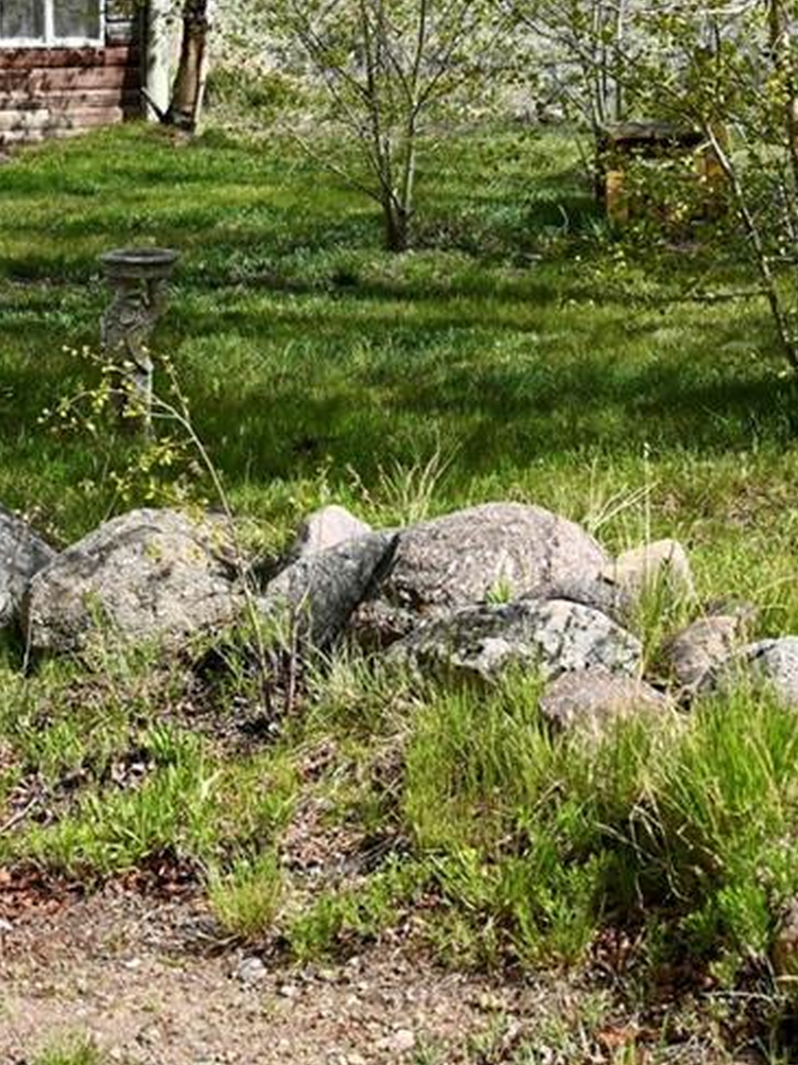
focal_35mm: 101
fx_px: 3106
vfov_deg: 18.9
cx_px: 136
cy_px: 5
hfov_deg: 14.5
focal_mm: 32
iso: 110
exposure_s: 1/250
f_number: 5.6
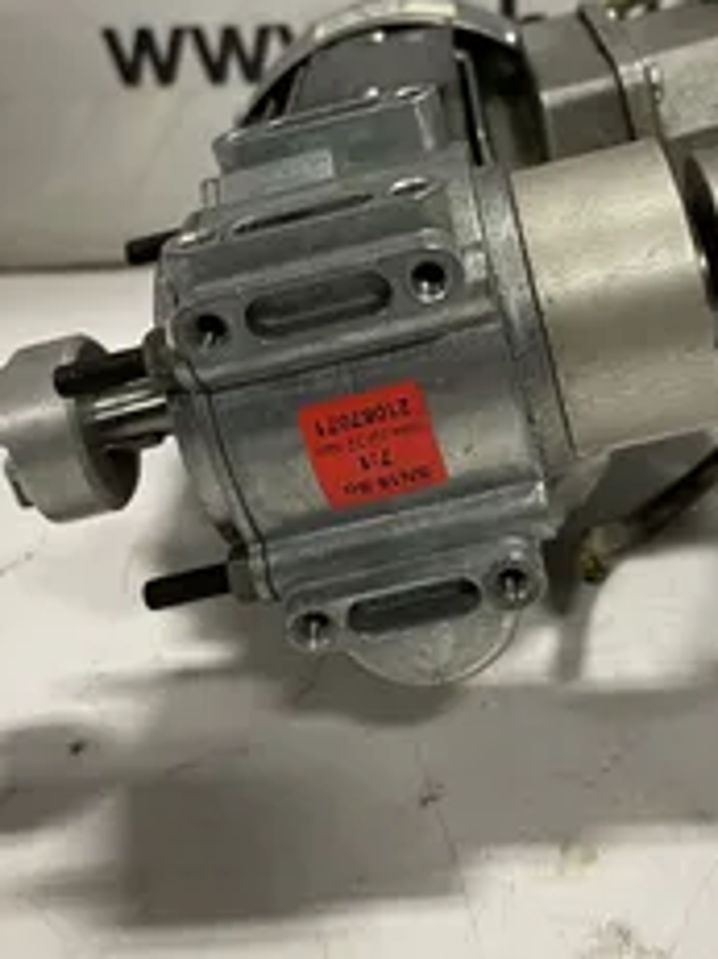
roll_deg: -0.1
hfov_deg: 32.0
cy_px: 328
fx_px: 1246
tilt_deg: -22.0
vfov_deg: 41.6
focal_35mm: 45
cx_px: 457
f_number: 1.6
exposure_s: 1/60
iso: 160
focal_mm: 4.2
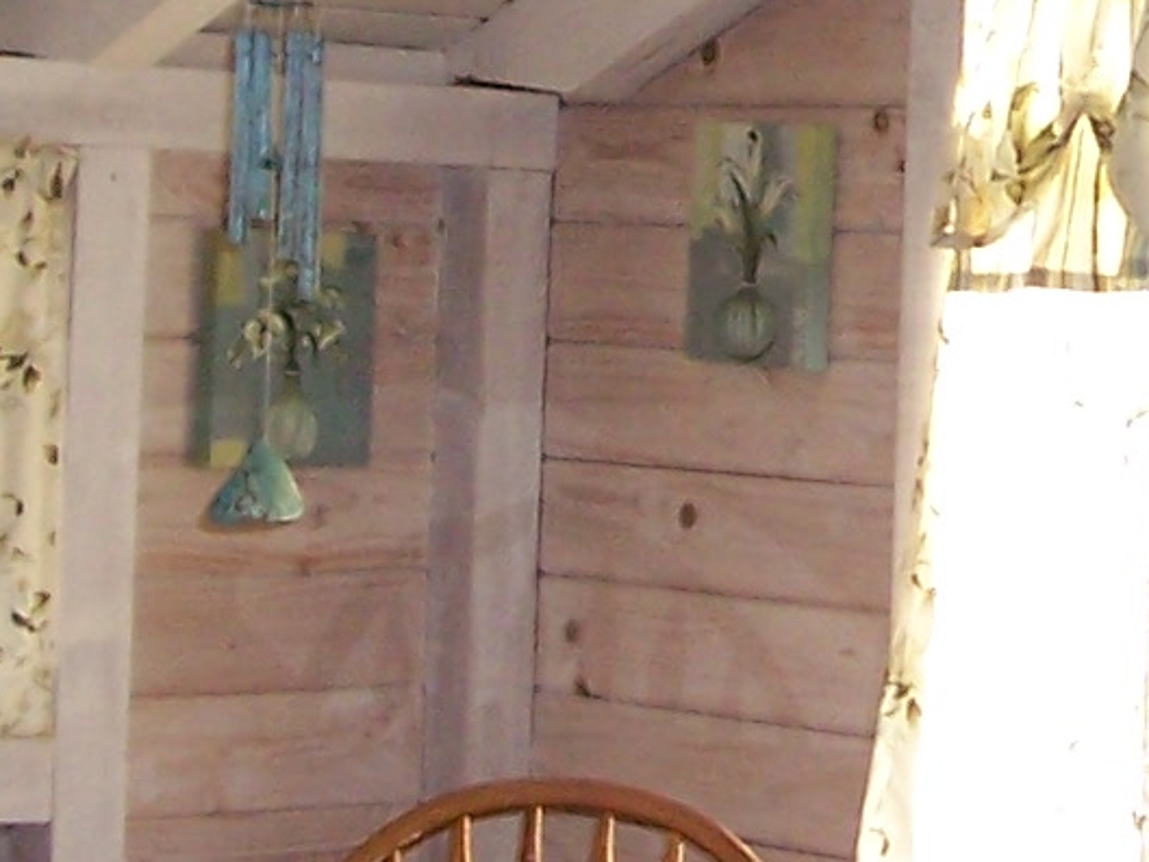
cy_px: -7
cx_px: 1295
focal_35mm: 148
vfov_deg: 10.0
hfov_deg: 13.1
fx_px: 4914
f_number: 2.7
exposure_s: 1/90
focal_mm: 5.6
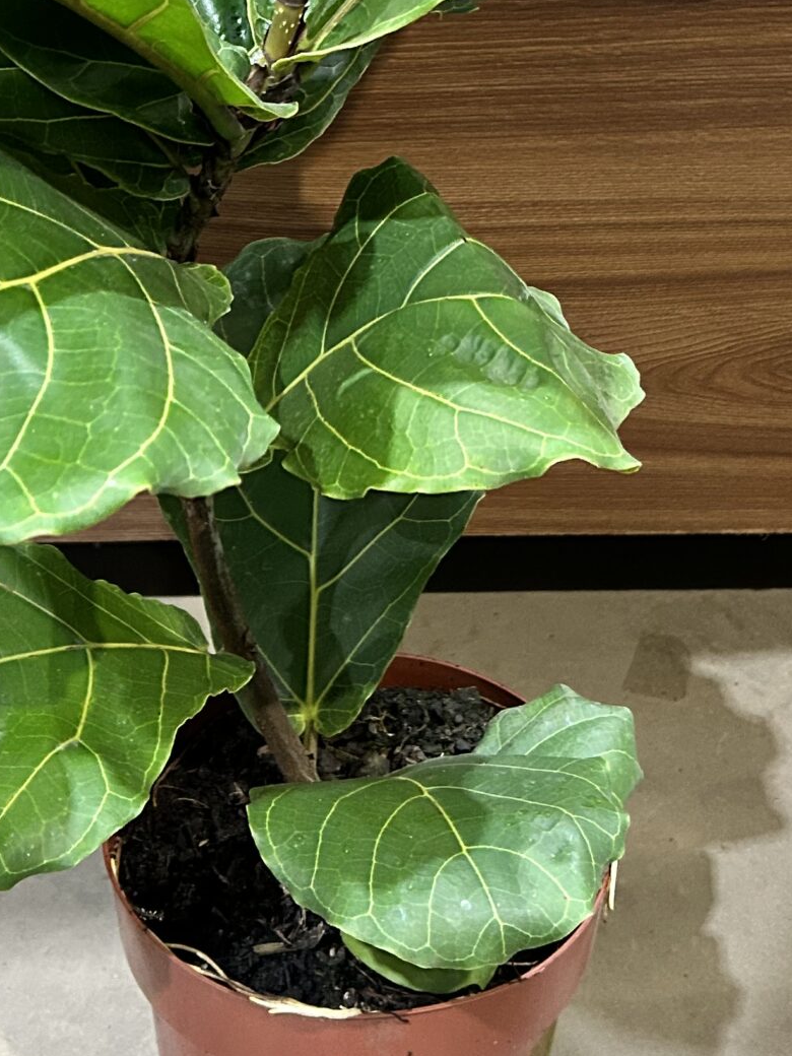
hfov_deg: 22.9
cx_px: 299
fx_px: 1952
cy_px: 140
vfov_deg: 29.2
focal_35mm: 64
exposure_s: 1/60
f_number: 1.5
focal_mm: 5.7
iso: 400
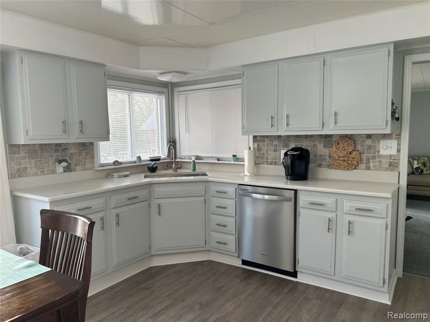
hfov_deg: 67.3
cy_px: 161
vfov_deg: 53.1
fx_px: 323
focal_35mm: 26
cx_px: 215
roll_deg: +0.7
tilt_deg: -5.6
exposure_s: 1/120
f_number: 1.5
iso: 64
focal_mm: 5.7
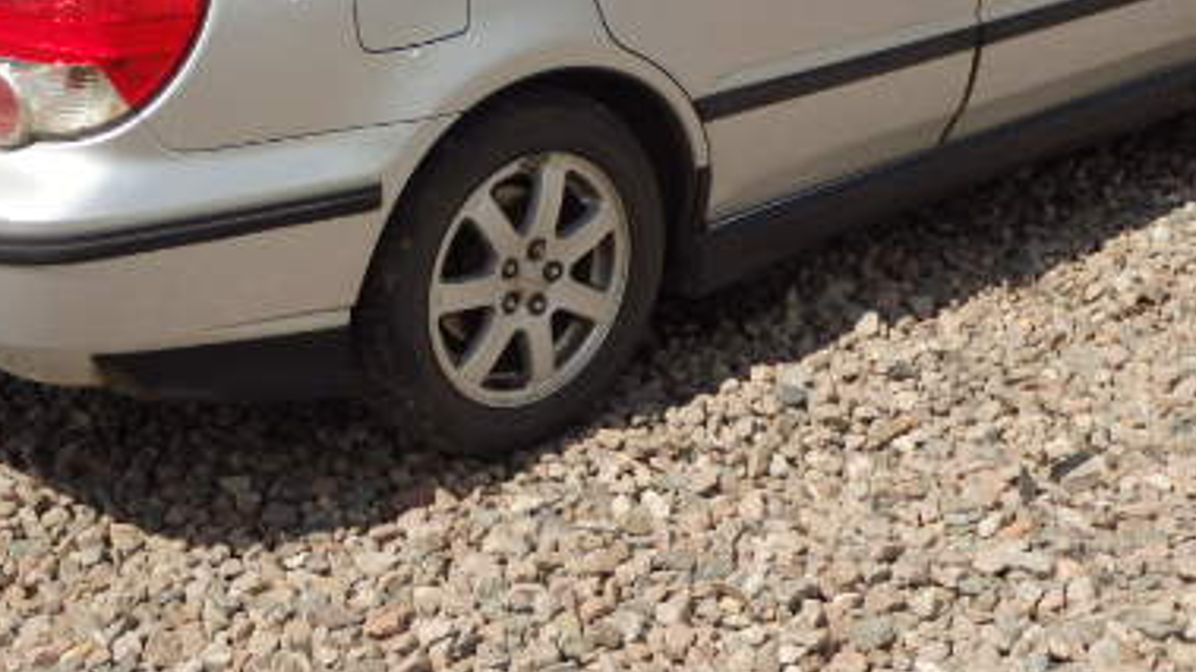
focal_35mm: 70
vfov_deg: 17.1
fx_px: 2219
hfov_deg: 30.2
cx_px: 565
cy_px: 148
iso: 125
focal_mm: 6.8
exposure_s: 1/125
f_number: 13
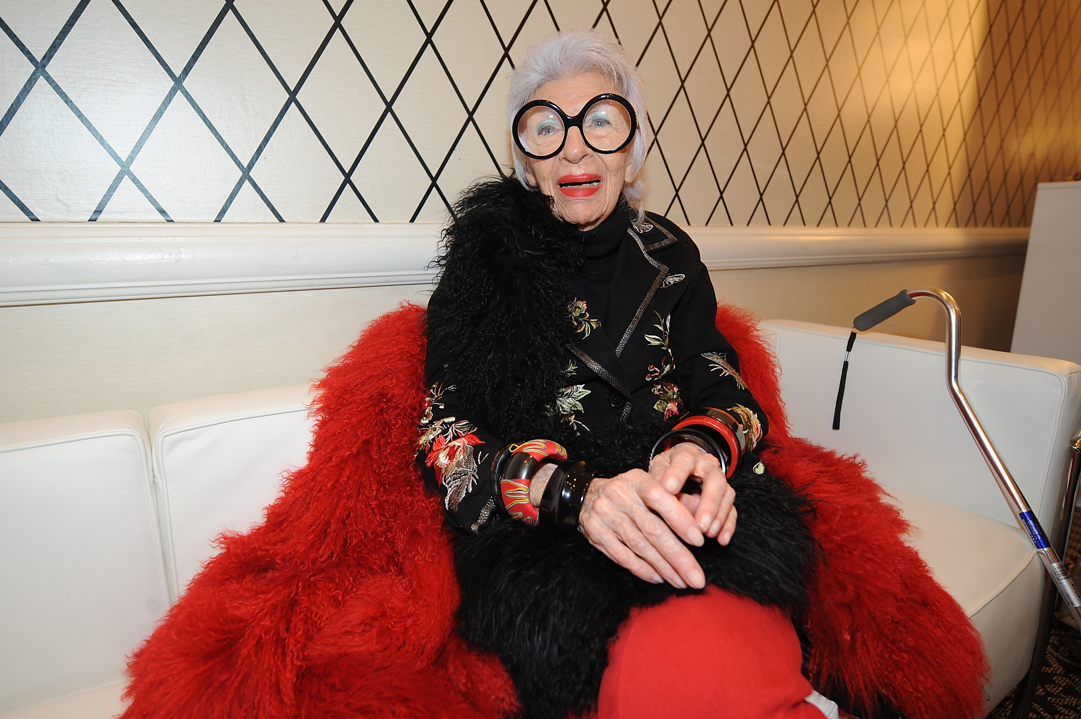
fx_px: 600
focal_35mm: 20
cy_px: 360
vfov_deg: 61.9
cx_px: 540
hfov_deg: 84.0
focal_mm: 20
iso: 640
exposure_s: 1/80
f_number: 4
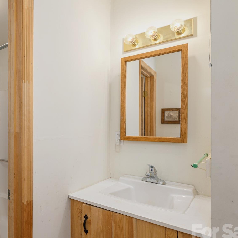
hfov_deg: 61.2
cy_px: 122
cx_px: 44
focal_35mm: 23
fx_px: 179
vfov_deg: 67.3
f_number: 7.1
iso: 320
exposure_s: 1/80
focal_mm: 15
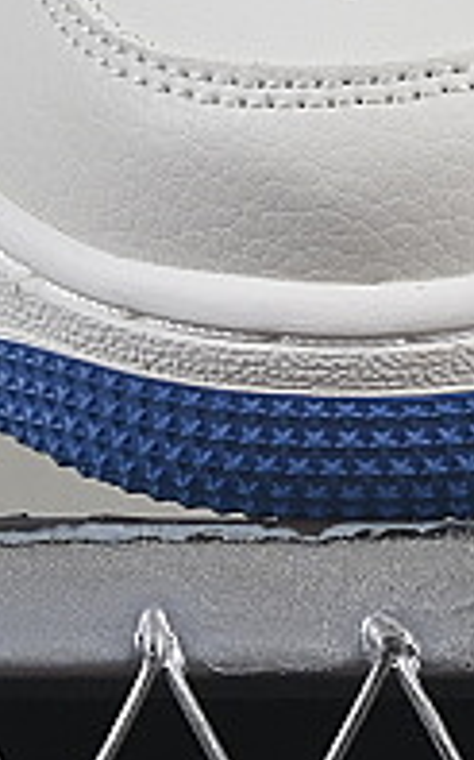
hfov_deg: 3.1
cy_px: -336
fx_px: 8667
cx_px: 844
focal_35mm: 419
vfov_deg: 5.0
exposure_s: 1/80
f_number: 8
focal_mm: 50
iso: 160
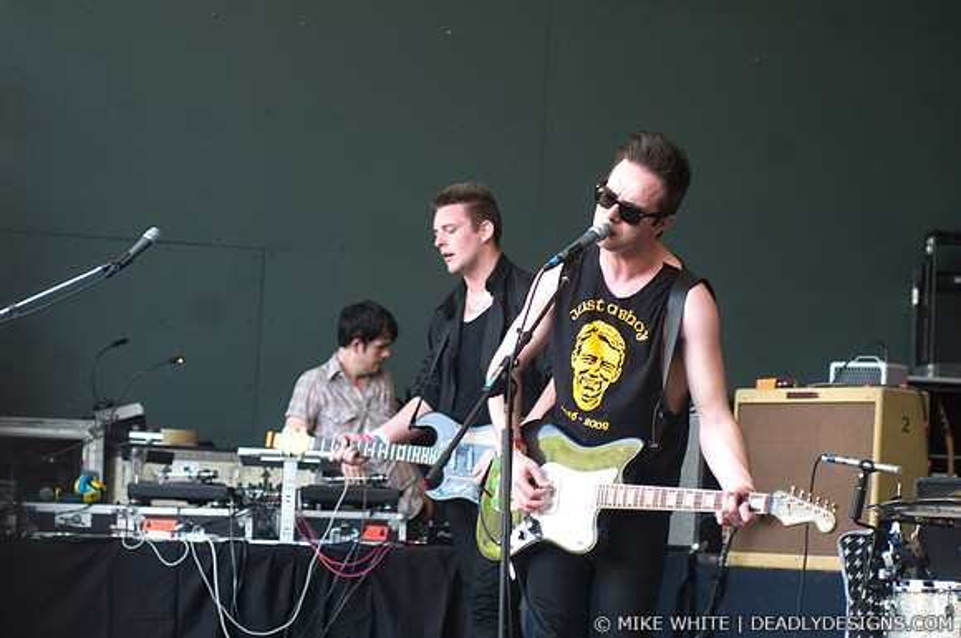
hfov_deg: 19.5
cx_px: 480
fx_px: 2799
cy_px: 319
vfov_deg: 13.0
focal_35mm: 105
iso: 640
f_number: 3.2
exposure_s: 1/125
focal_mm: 70
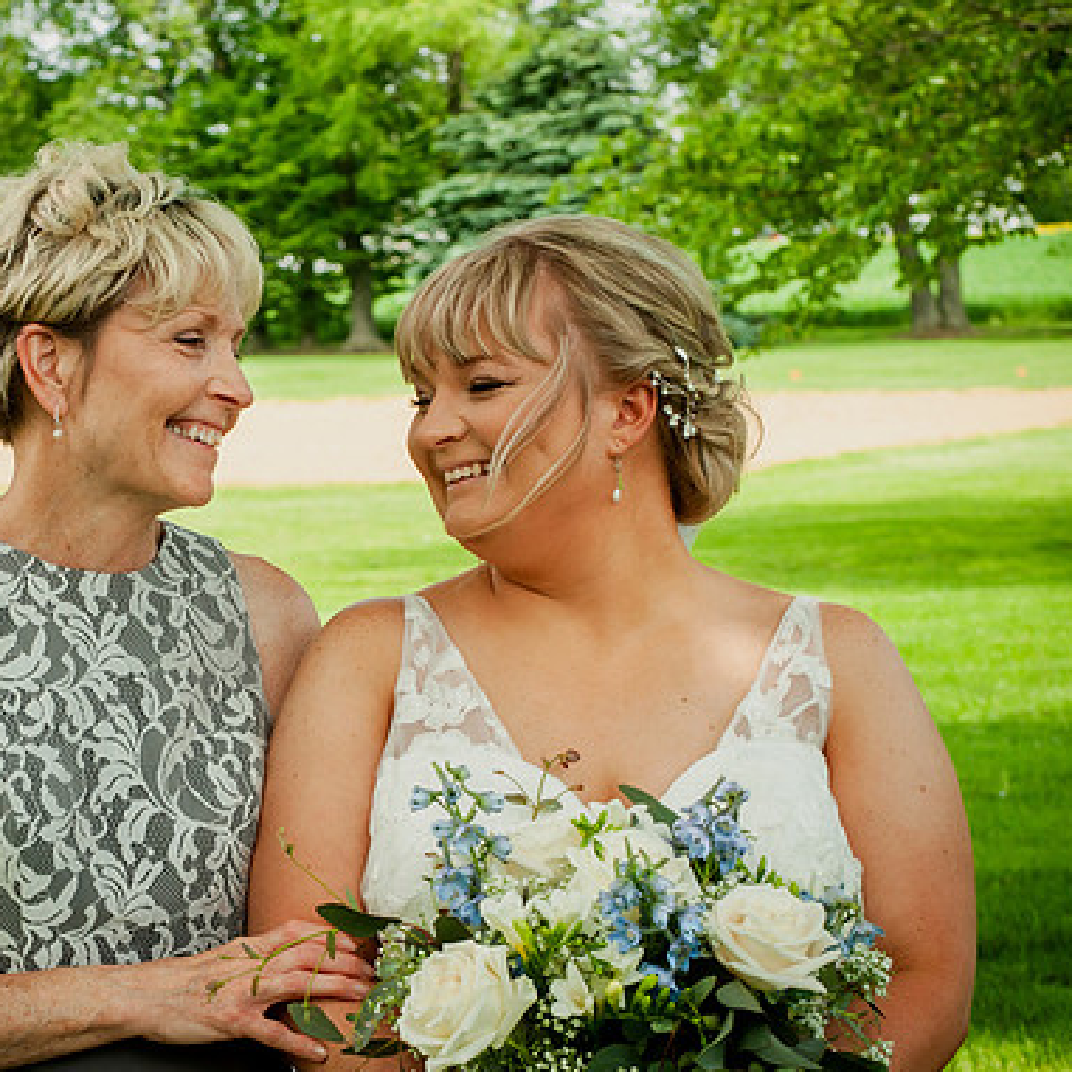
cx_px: 397
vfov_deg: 14.5
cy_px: 536
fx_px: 4204
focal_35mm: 120
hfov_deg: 14.5
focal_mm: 62
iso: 200
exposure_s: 1/320
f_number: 9
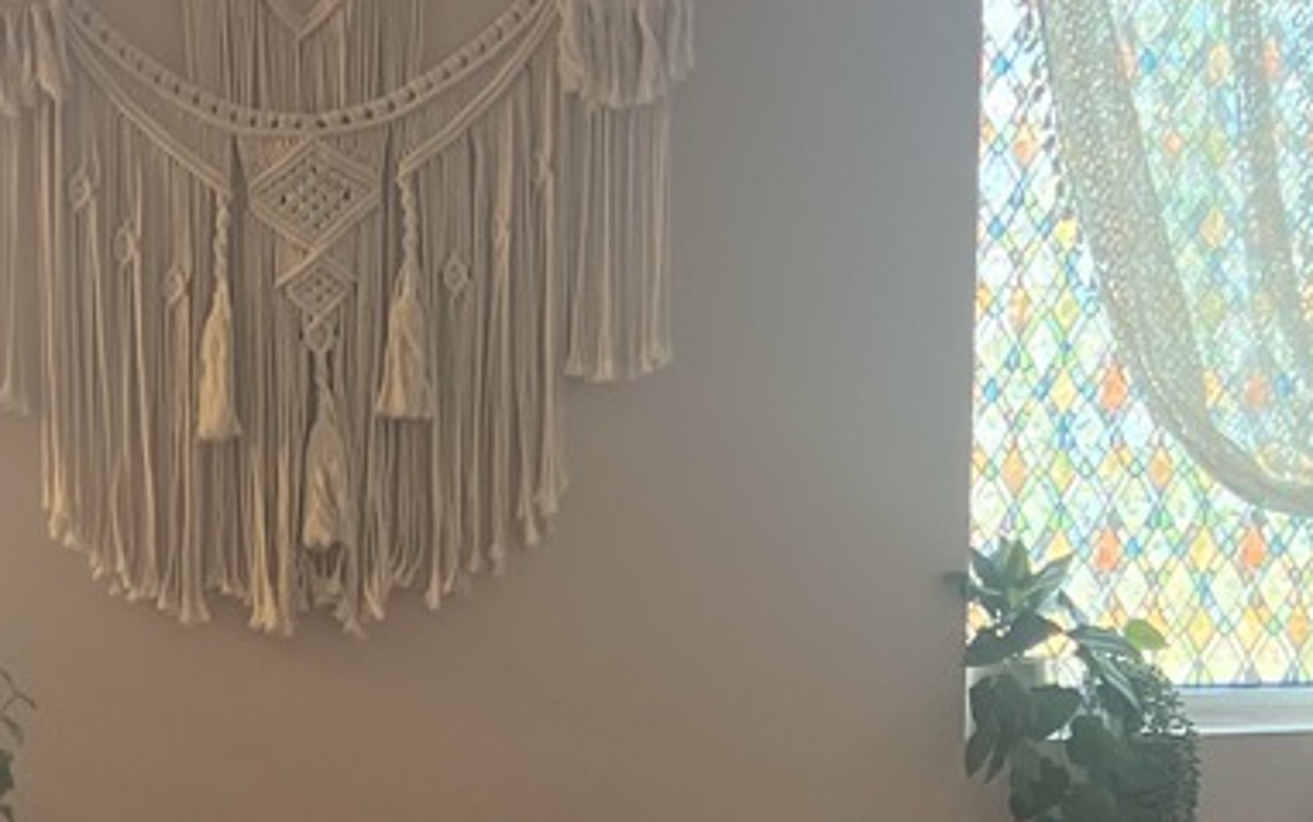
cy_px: 860
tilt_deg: -8.8
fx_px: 3615
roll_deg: +1.0
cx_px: 186
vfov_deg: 12.8
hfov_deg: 20.3
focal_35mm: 101
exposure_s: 1/121
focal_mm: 5.7
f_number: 1.5
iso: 125
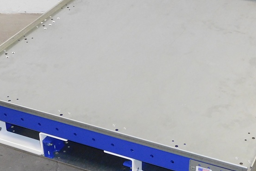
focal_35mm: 79
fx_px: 562
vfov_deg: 17.2
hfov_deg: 25.6
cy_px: 130
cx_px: 143
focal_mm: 7.1
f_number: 3.9
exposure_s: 1/30
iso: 450
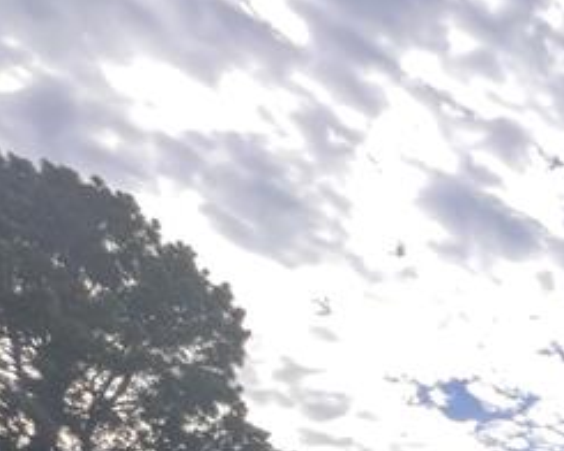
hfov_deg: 22.5
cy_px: 861
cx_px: 990
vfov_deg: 19.4
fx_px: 885
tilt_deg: -4.5
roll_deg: +0.8
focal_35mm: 53
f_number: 1.8
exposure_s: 1/342
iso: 32
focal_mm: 1.57
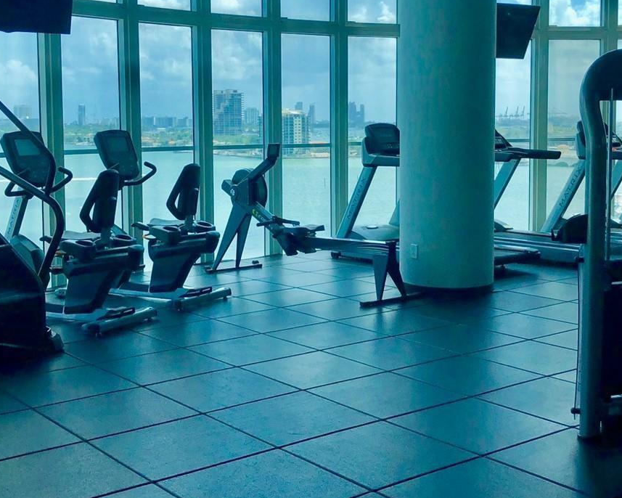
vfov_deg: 29.6
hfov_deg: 36.6
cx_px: 305
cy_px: 189
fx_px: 939
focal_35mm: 51
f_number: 1.8
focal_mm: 4
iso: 20
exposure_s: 1/1116
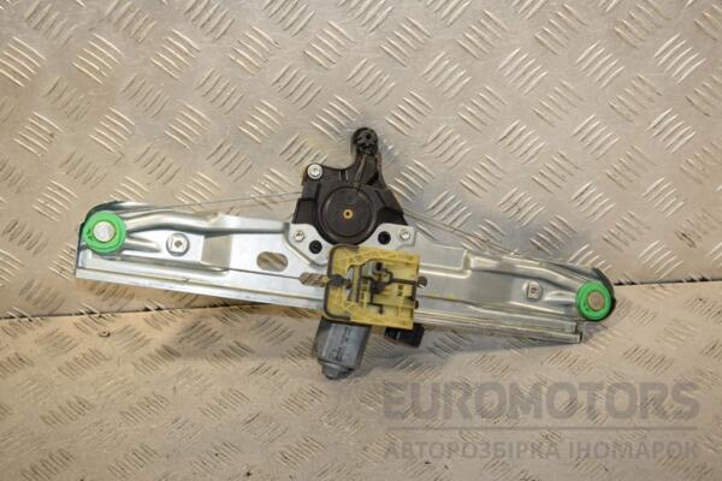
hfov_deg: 33.4
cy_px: 240
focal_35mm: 60
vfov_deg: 22.6
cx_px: 361
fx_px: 1203
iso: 800
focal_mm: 40
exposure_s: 1/200
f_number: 7.1
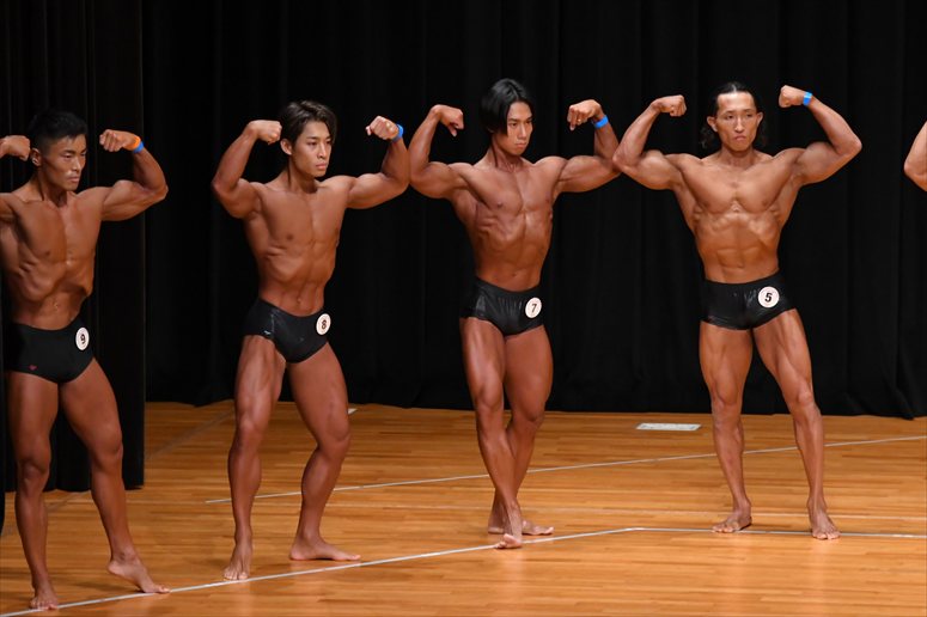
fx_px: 6563
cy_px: 308
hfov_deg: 8.1
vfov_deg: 5.4
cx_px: 464
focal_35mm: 255
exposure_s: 1/400
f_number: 5.6
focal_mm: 170
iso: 4000
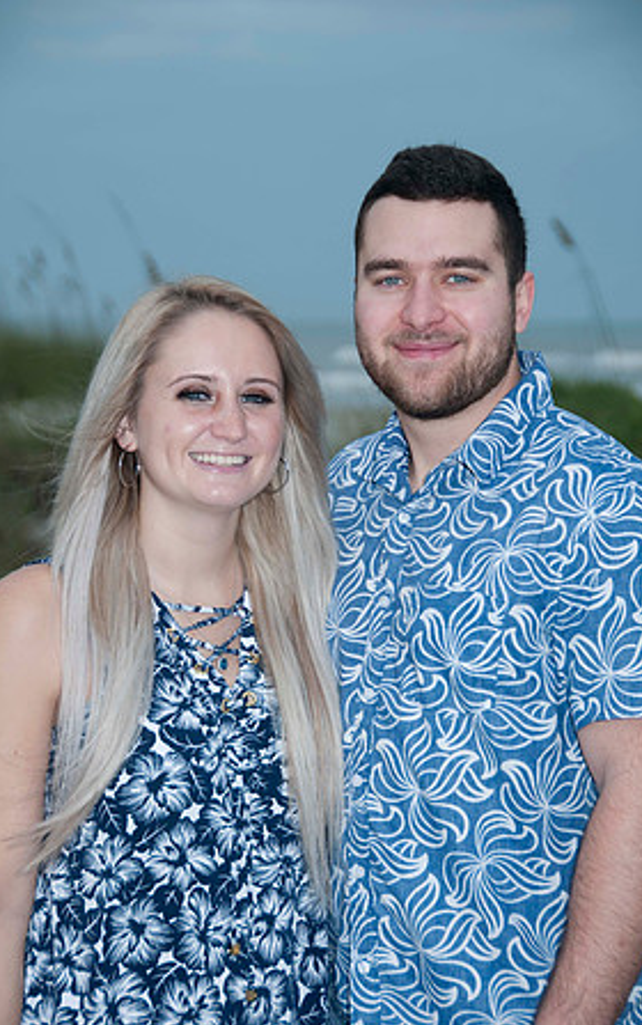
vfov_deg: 16.6
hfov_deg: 10.4
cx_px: 315
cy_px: 514
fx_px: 3522
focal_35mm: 126
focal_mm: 82
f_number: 5.6
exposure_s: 1/125
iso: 100
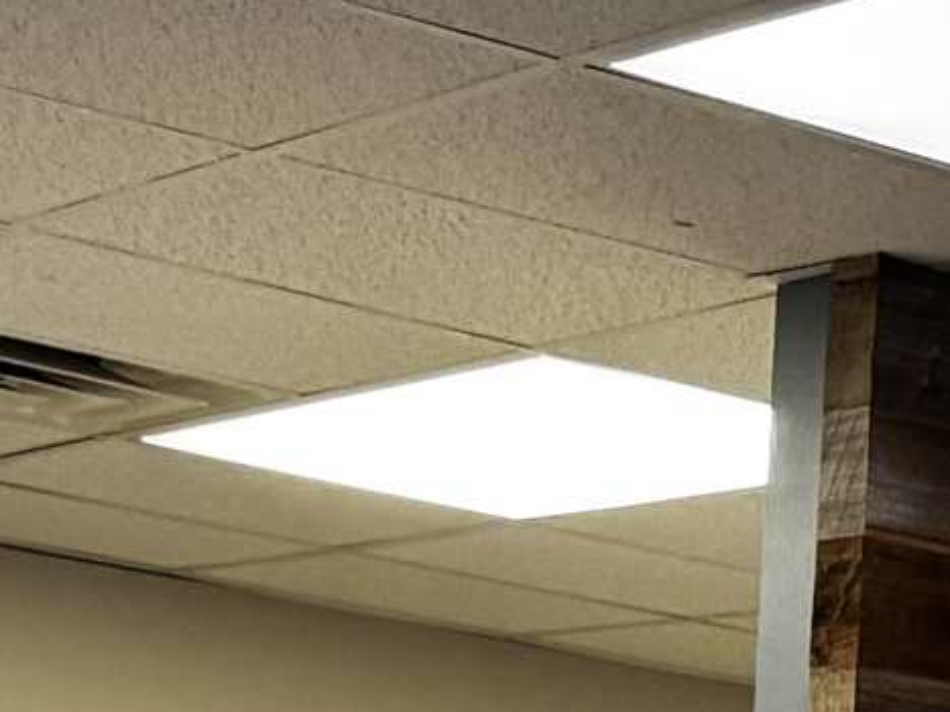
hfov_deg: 11.6
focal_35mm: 158
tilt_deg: -7.9
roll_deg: -5.5
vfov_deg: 8.4
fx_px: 4335
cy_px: 1847
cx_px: 1676
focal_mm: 6.76
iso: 400
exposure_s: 1/60
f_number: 1.78
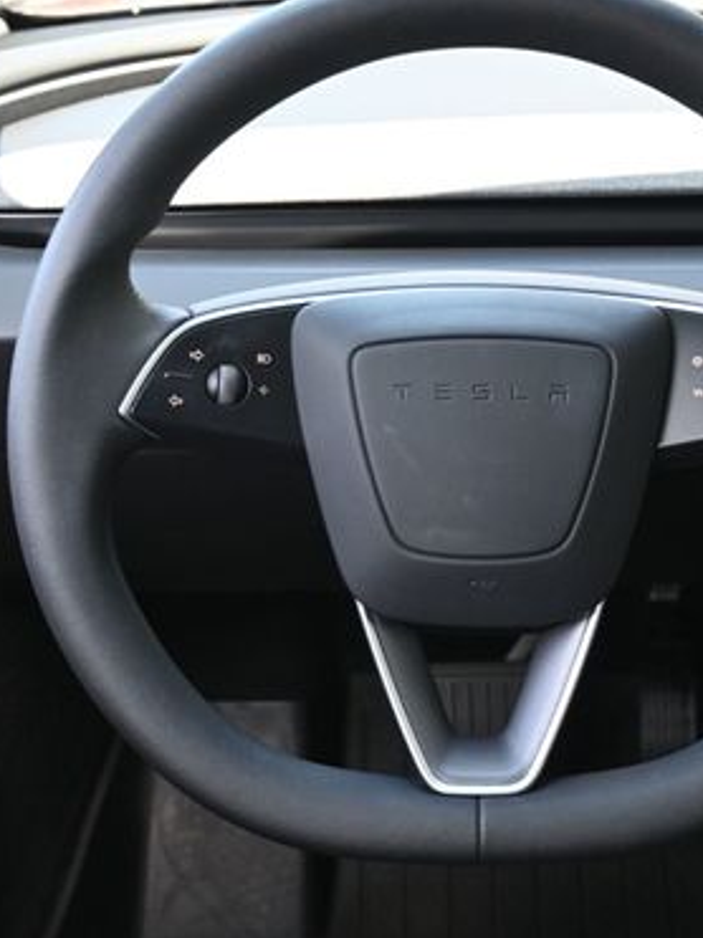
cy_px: 412
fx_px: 1854
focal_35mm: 68
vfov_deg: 28.4
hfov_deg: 21.4
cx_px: 468
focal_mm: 27.5
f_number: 4.5
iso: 800
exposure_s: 1/125
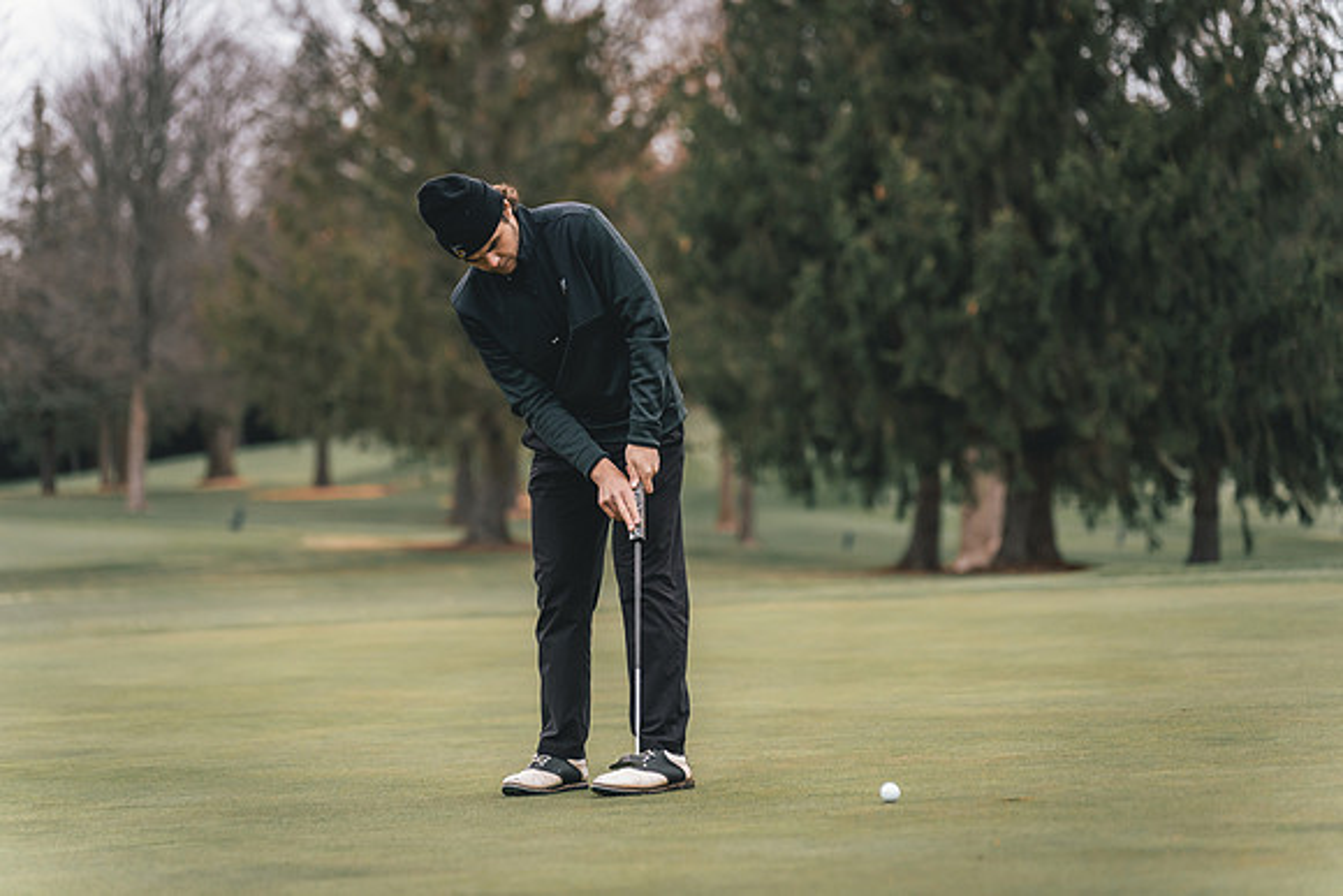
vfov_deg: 11.4
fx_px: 4491
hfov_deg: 17.0
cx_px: 672
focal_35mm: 120
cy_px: 448
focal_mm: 116
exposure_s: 1/3200
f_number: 2.8
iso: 640
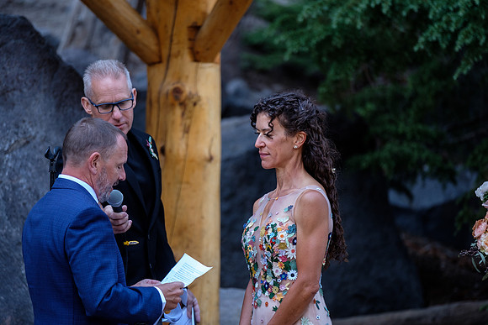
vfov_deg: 7.1
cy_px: 162
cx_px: 244
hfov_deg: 10.6
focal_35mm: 194
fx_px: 2630
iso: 640
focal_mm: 129.2
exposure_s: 1/80
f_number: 2.8
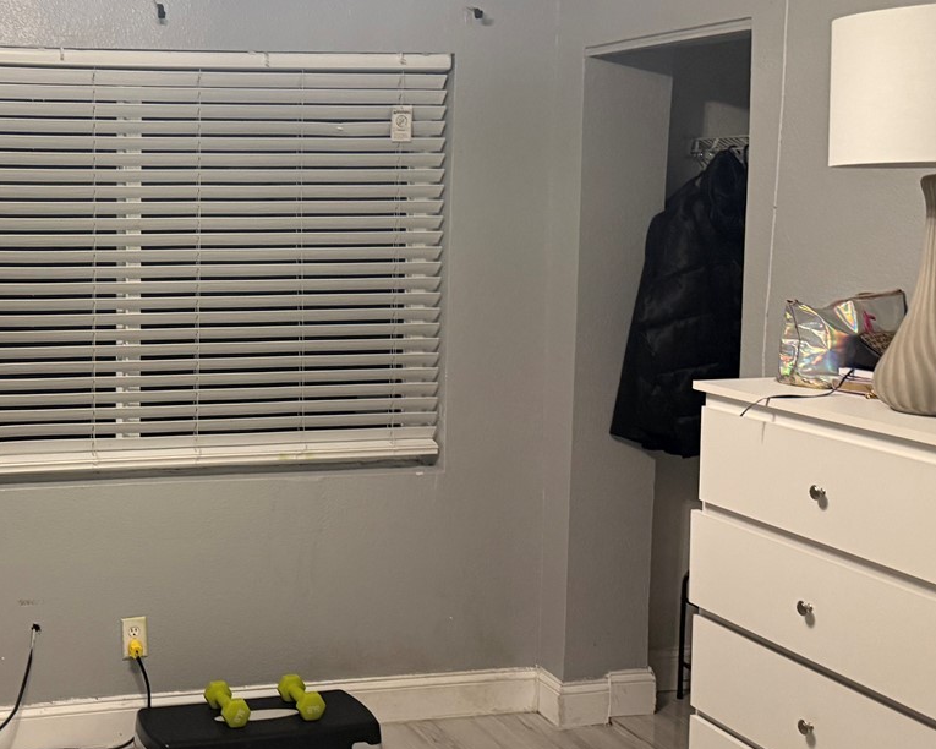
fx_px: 1357
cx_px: 152
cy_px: 333
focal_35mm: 49
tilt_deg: -4.8
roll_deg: -0.7
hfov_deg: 36.4
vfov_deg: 30.8
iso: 400
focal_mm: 6.76
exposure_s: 1/60
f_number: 1.78
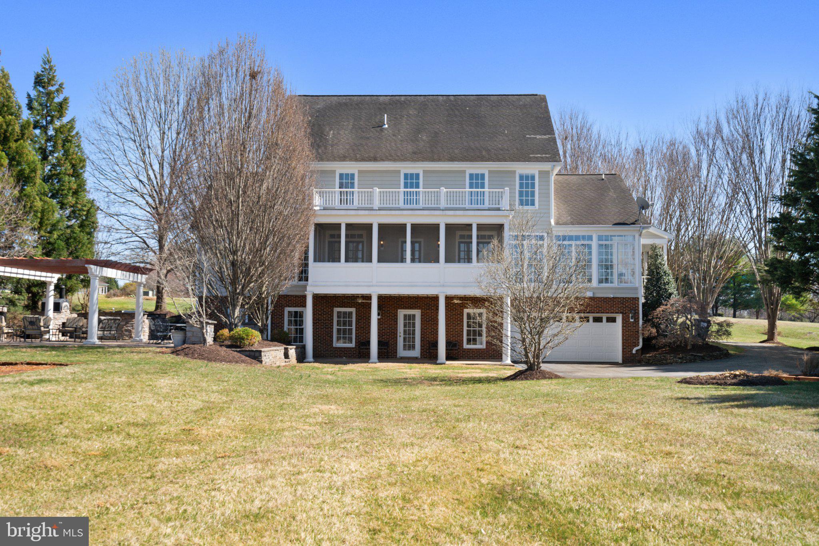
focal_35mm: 35
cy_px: 273
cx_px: 410
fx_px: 796
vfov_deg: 37.8
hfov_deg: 54.4
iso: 250
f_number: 13
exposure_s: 1/250
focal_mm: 35
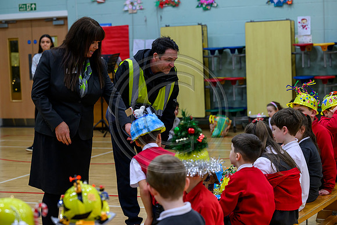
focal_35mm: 88
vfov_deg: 15.5
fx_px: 824
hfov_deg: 23.1
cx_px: 168
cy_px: 112
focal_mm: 88
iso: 2000
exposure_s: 1/200
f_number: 4
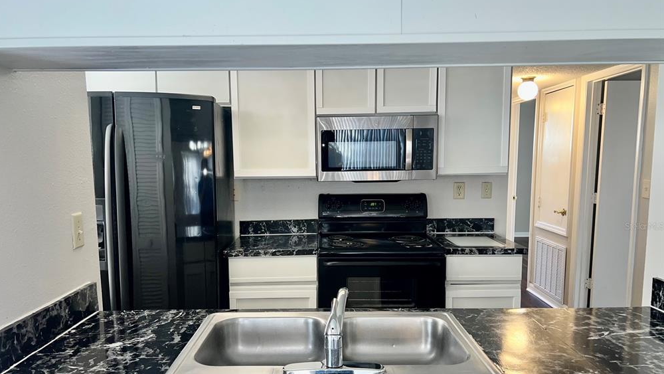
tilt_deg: -8.9
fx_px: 511
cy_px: 226
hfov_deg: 66.0
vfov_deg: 40.0
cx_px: 325
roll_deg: +0.5
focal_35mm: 29
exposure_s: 1/65
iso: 32
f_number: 1.5
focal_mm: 5.7
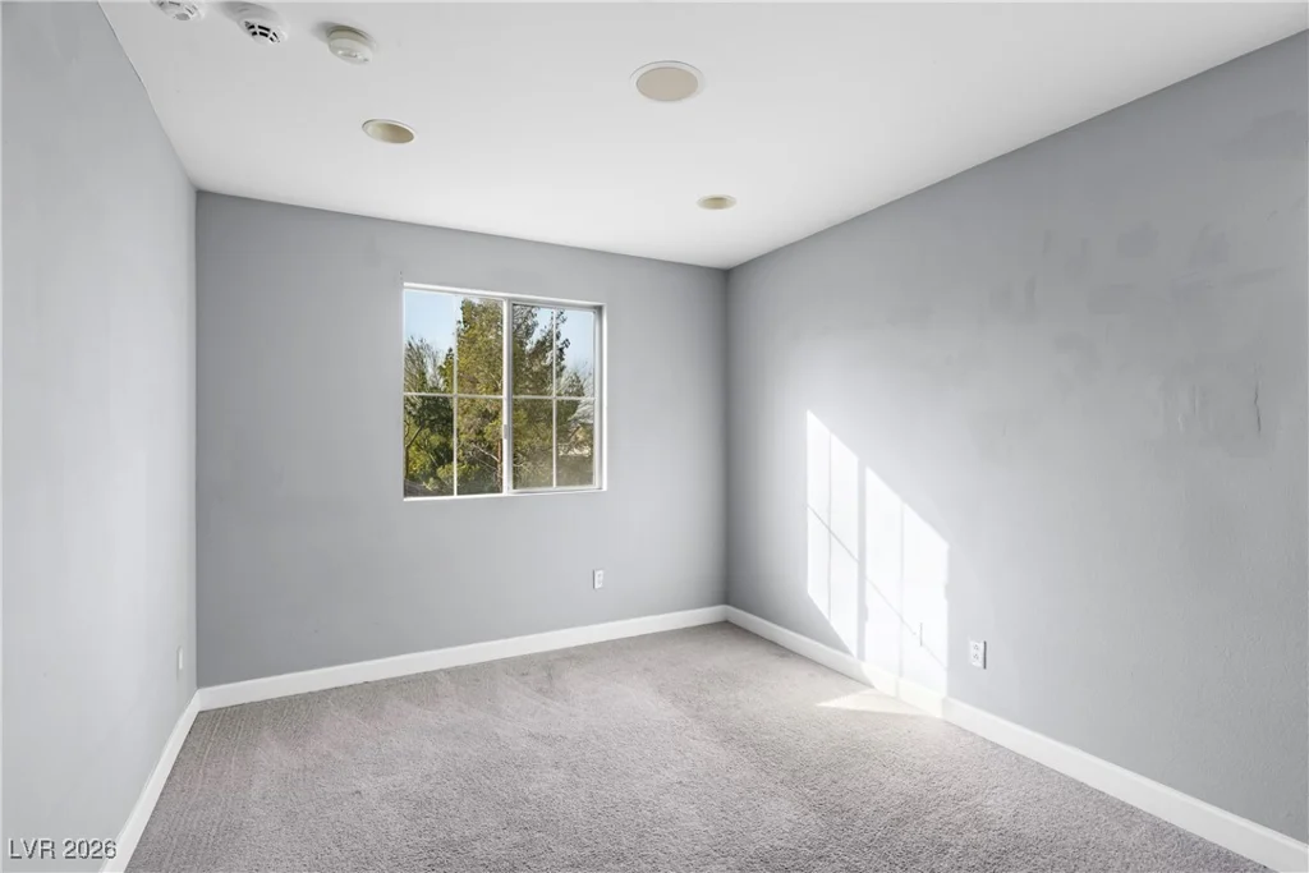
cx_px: 654
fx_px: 618
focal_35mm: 17
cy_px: 436
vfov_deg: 70.5
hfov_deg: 93.3
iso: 400
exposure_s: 1/50
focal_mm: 17
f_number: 8
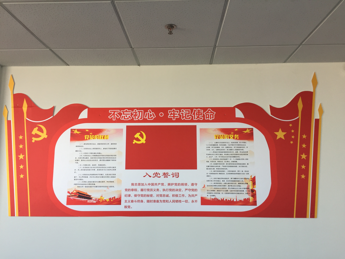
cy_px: 130
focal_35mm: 29
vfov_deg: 48.2
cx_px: 172
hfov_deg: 61.7
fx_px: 289
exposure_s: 1/100
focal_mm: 4.15
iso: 40
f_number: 2.2
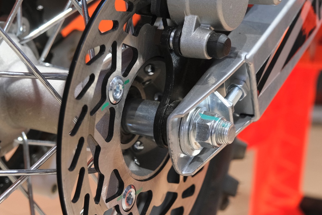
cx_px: 165
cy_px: 100
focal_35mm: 91
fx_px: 814
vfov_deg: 15.0
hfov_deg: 22.4
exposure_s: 1/100
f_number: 4
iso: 2000
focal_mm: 35.8
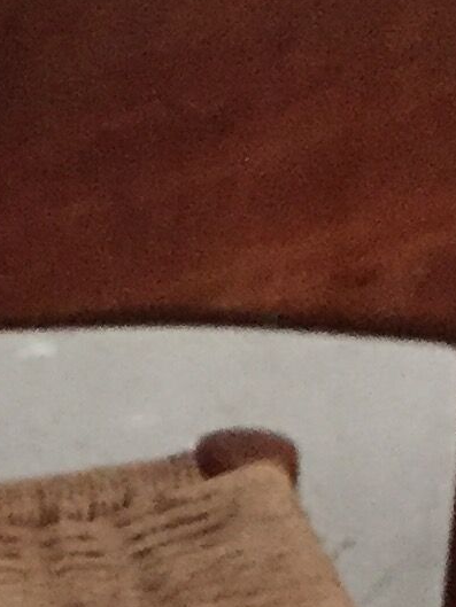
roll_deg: +1.4
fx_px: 3143
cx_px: -225
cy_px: 1169
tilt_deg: -28.1
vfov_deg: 10.3
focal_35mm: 179
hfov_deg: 8.1
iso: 640
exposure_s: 1/17
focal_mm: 4.15
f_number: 2.2
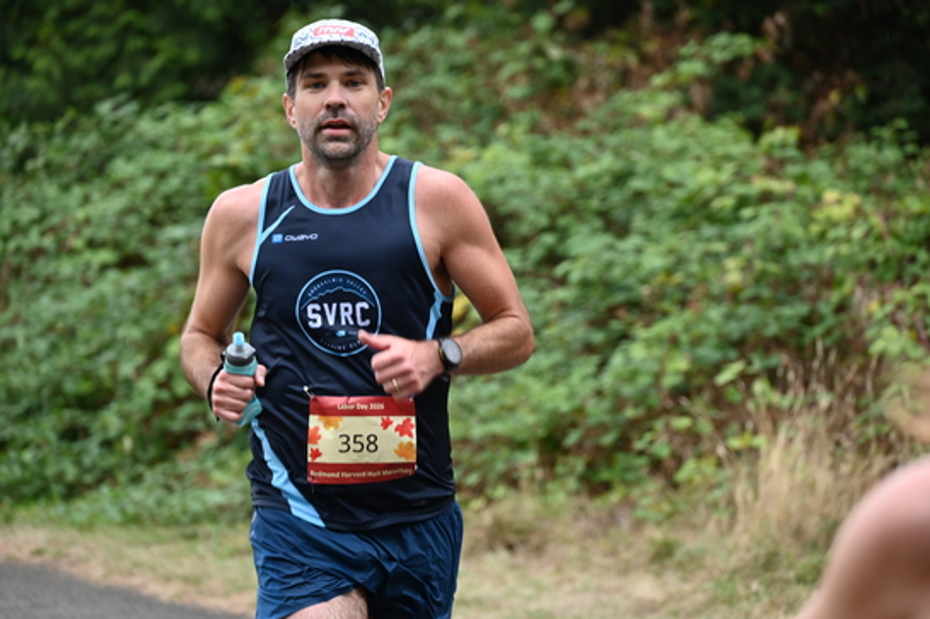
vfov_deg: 6.8
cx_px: 466
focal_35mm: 202
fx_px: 5216
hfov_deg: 10.2
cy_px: 310
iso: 1000
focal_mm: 200
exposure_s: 1/250
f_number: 6.3
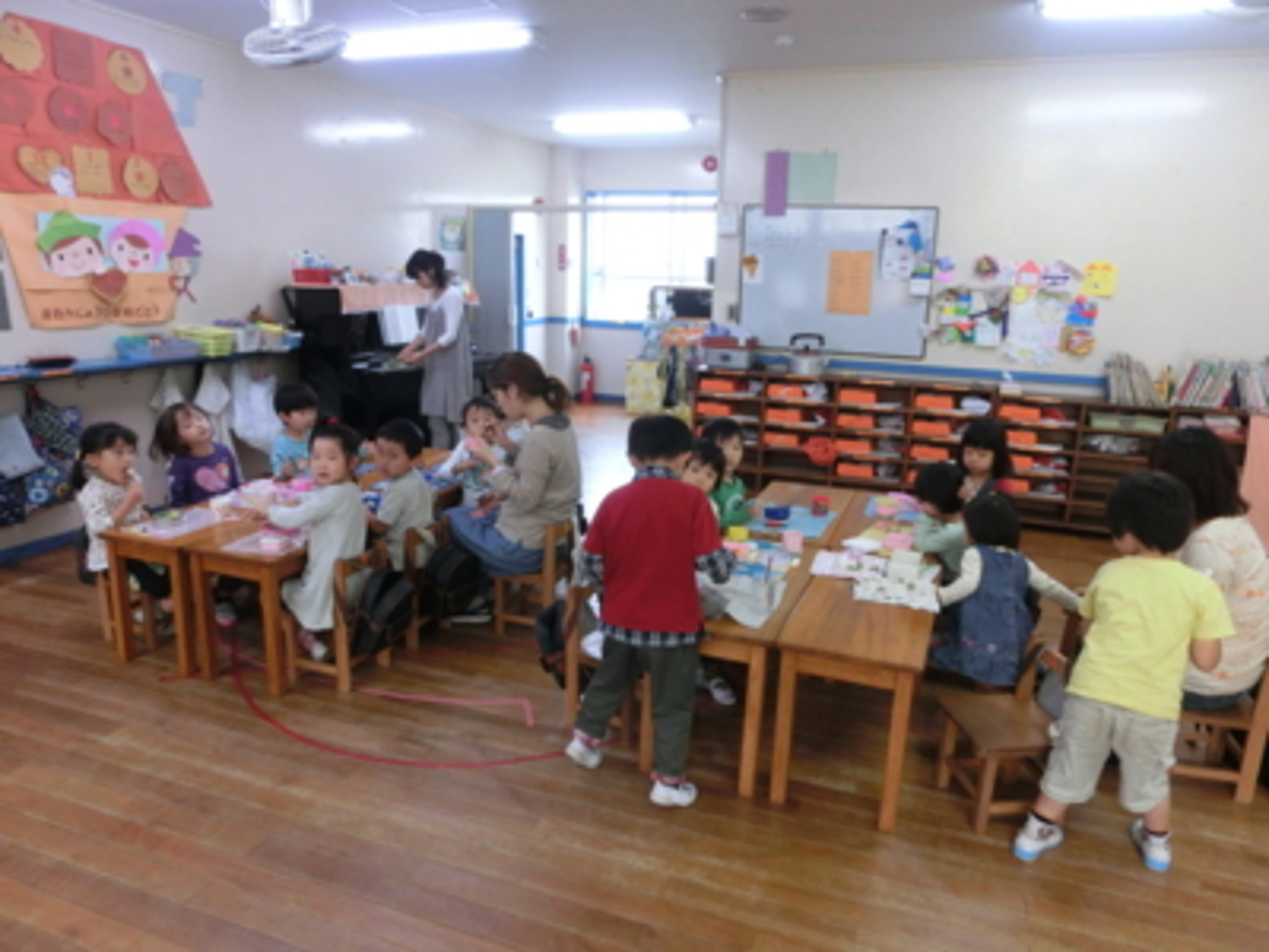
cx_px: 634
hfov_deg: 71.6
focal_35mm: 24
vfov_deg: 56.8
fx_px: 880
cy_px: 476
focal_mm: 4.24
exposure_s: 1/125
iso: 400
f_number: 3
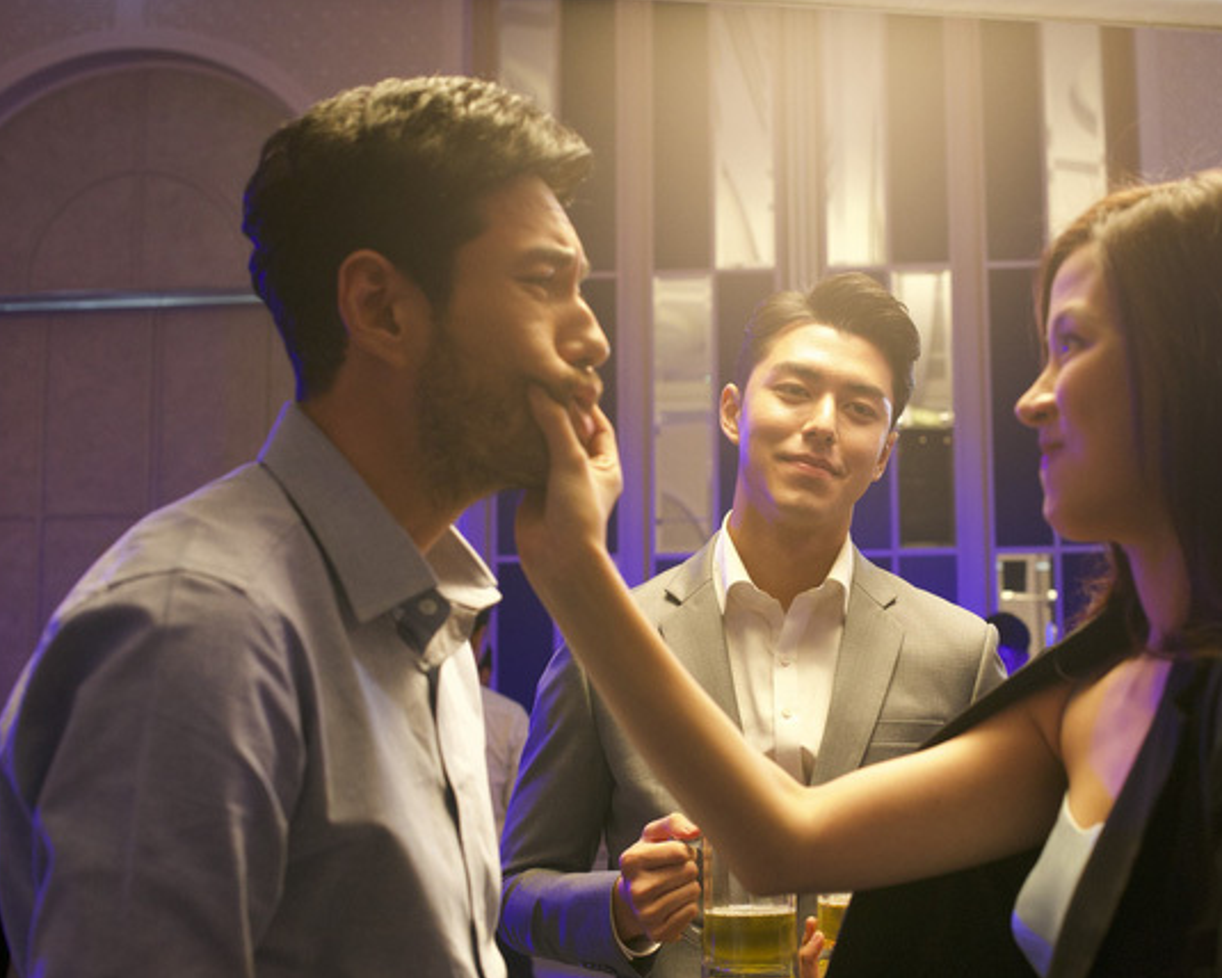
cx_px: 735
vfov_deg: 26.7
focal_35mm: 57
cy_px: 490
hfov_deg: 32.9
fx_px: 2061
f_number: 5.6
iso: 3200
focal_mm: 50
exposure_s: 1/100
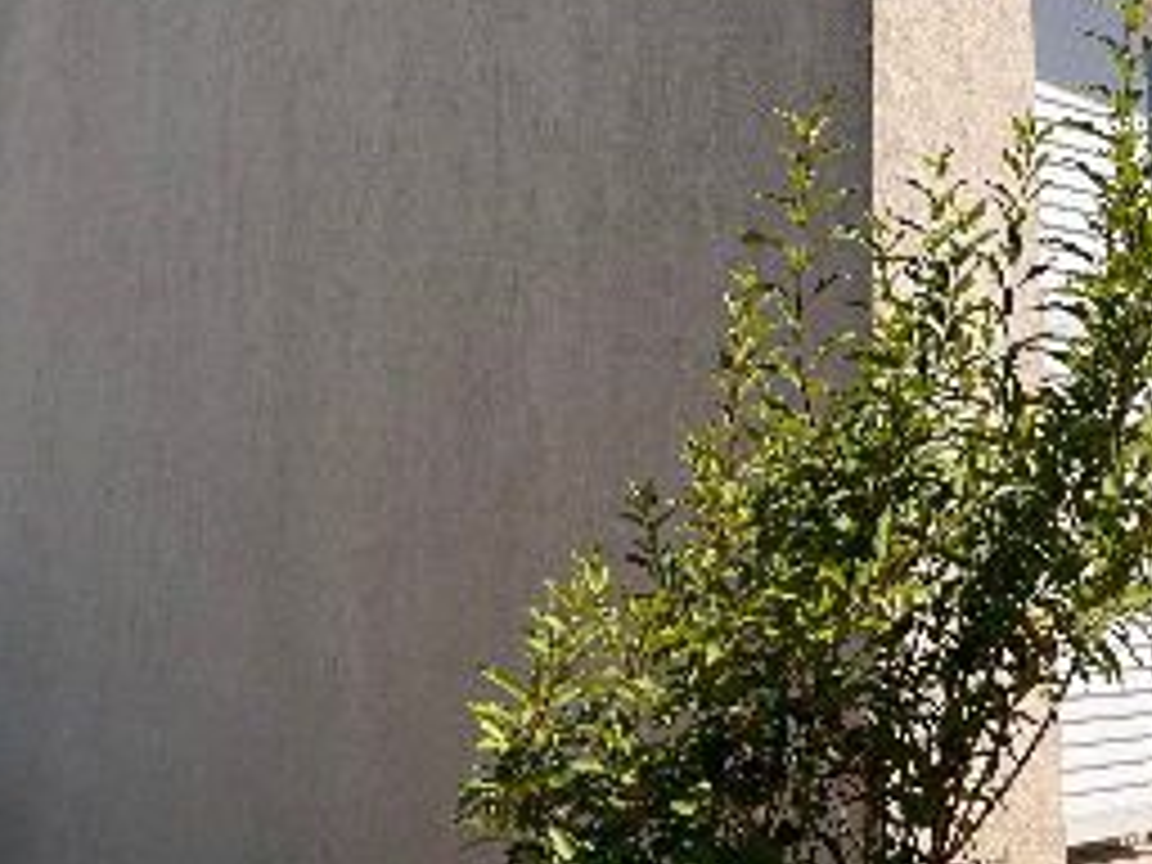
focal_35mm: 65
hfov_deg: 29.7
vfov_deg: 21.8
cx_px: 747
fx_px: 2163
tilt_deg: +13.5
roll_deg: +0.1
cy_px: 9
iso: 50
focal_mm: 5.1
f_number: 1.6
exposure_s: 1/2967
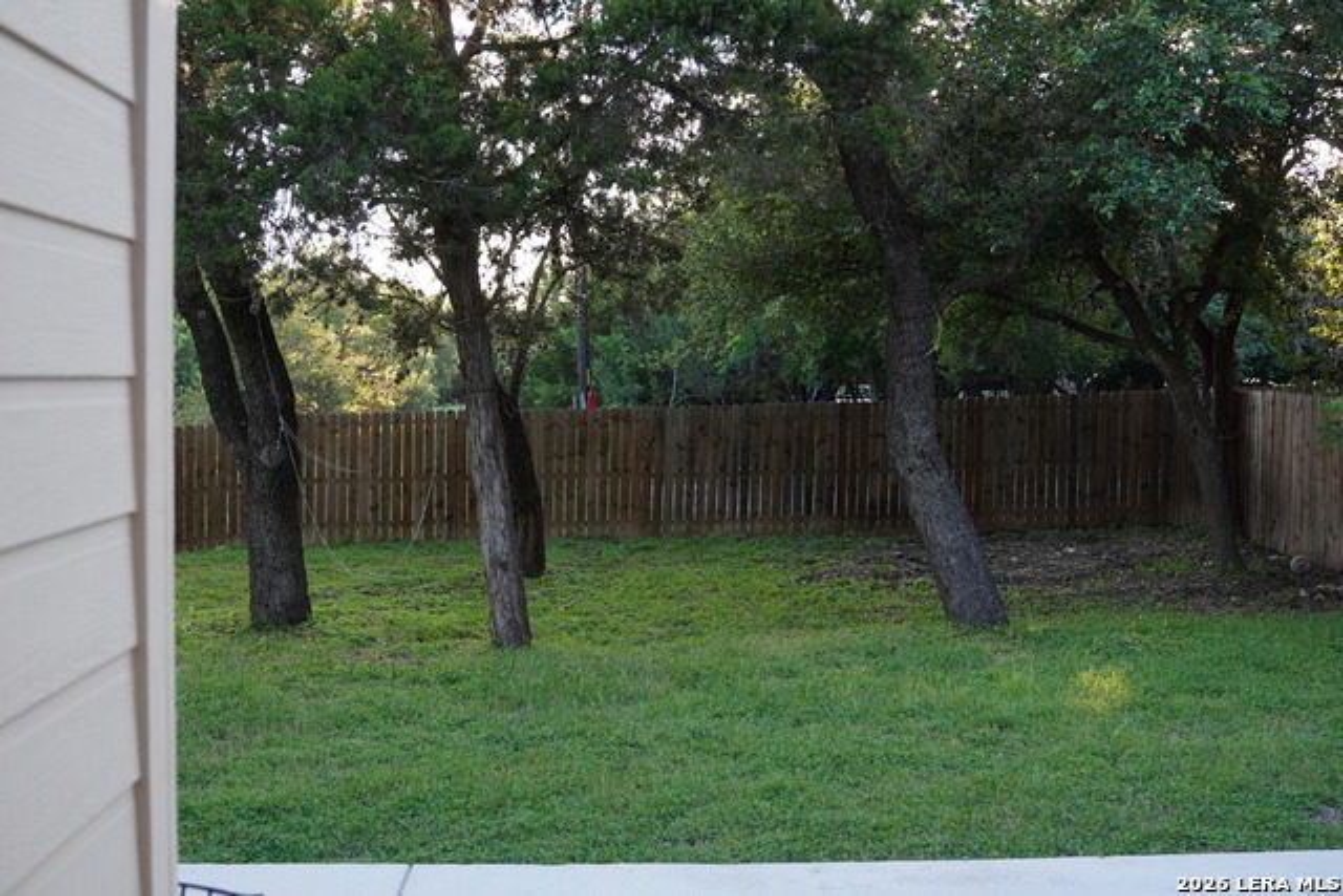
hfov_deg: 46.4
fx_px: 1567
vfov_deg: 31.9
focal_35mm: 42
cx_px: 672
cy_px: 448
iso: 640
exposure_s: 1/640
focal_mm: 28
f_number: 2.8
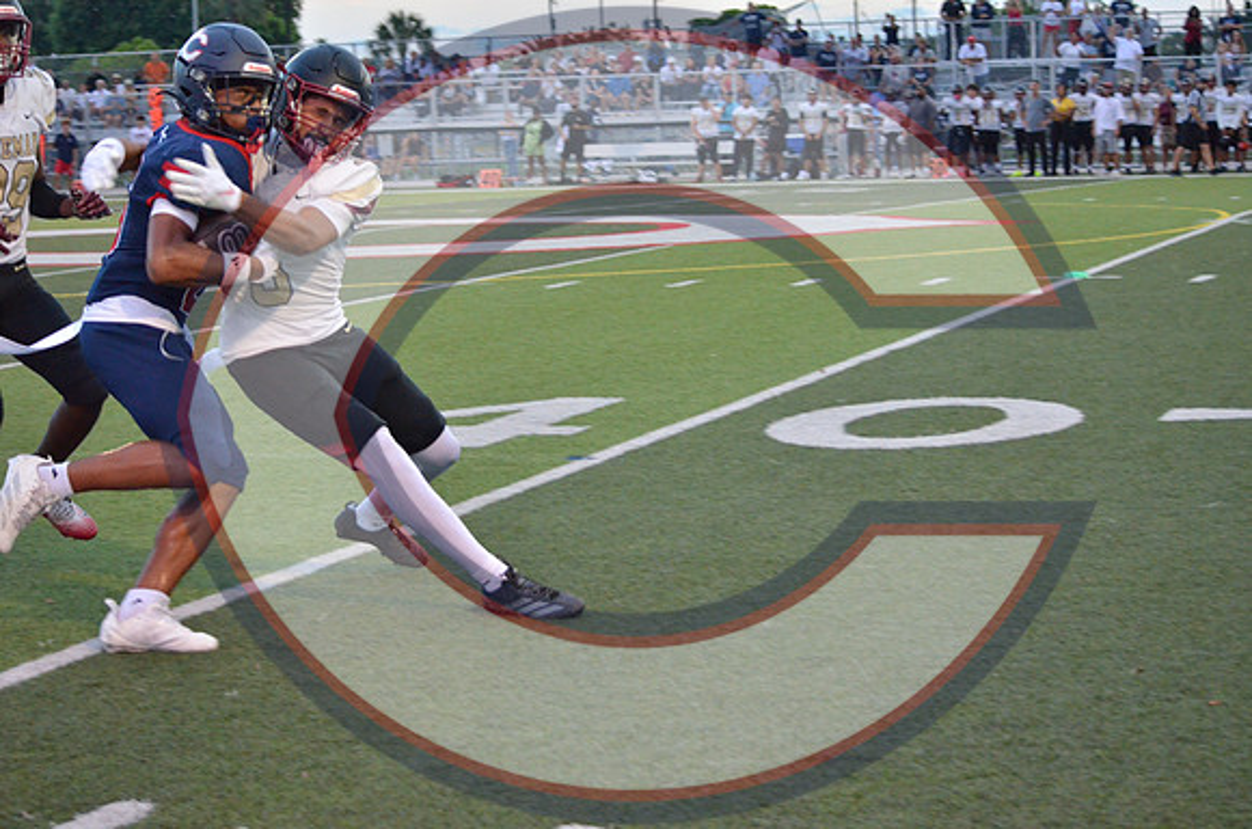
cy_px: 414
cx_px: 626
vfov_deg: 16.5
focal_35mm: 82
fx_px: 2863
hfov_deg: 24.7
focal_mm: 55
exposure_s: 1/500
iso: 2500
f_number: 4.5
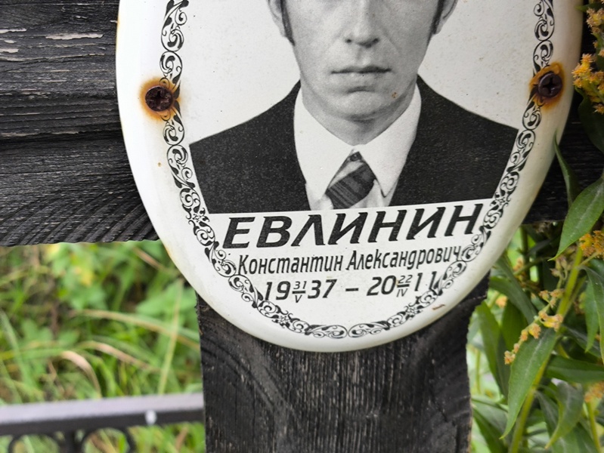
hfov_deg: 38.2
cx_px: 302
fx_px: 873
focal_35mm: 50
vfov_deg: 29.1
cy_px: 226
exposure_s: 1/60
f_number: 1.7
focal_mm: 4.71
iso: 80
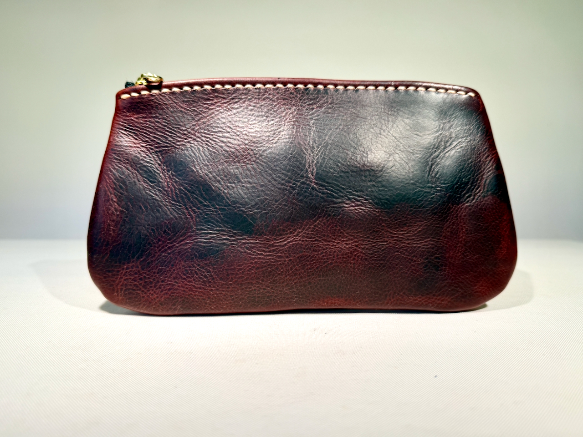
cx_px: 292
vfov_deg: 56.8
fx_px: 404
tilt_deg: -4.9
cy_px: 218
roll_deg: -1.2
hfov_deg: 71.6
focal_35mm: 24
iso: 80
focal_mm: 6.76
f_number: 1.78
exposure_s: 1/360
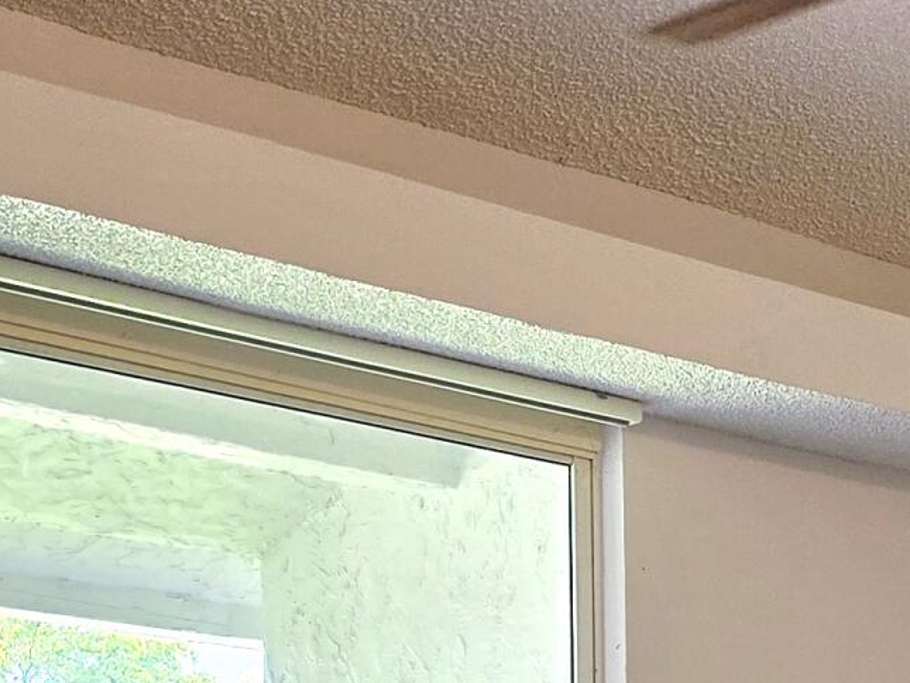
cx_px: 1076
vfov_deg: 12.7
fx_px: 2813
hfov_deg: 17.6
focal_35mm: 107
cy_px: 1195
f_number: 1.4
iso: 200
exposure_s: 1/120
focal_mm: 6.5
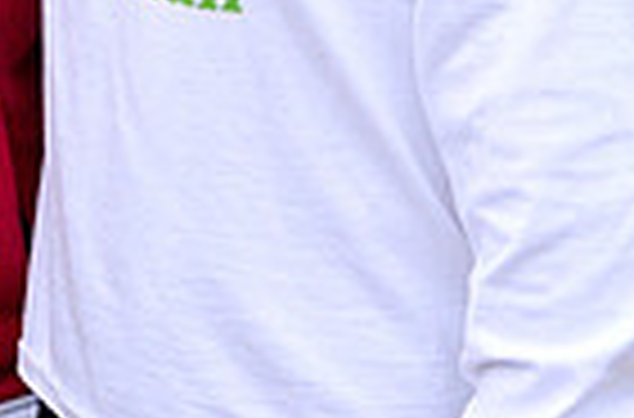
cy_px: -337
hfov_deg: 13.6
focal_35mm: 148
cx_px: -99
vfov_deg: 8.8
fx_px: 2598
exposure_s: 1/125
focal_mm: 24
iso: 800
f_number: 8
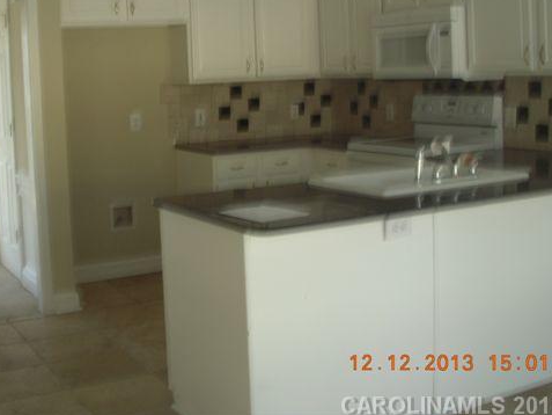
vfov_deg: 28.4
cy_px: 141
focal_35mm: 51
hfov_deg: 37.3
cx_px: 209
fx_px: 813
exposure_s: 1/30
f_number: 3.3
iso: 100
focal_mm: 6.3
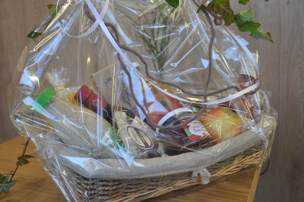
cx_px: 152
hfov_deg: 46.5
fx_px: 354
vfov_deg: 31.8
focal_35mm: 42
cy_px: 101
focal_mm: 28
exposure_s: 1/80
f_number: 4.2
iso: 400
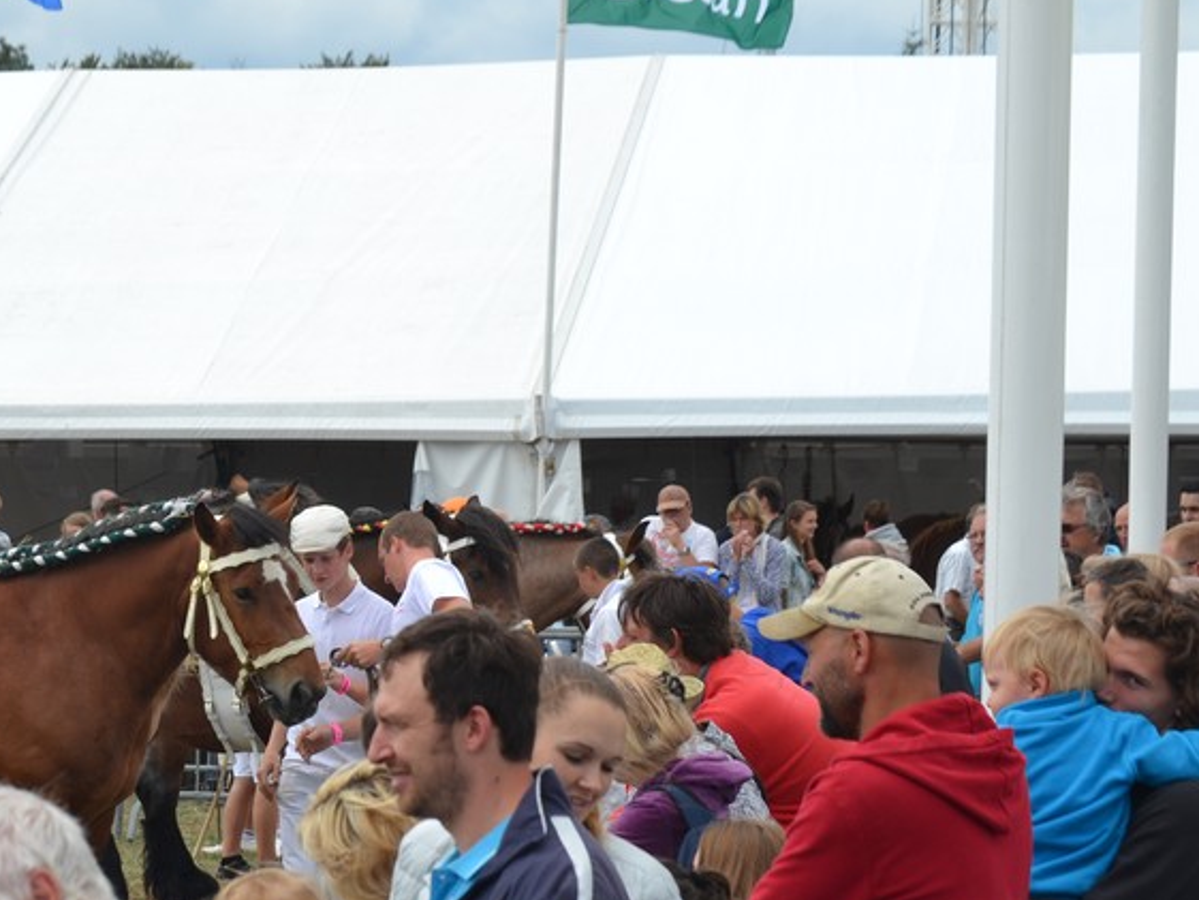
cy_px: 634
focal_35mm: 145
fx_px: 5019
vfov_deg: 10.2
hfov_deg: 13.5
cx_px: 214
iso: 100
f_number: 8
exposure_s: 1/250
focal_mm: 55
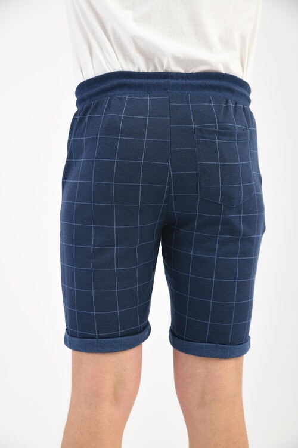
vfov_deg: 31.0
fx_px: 807
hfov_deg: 20.9
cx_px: 149
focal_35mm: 65
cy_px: 224
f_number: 7.1
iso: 100
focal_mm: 65
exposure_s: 1/160
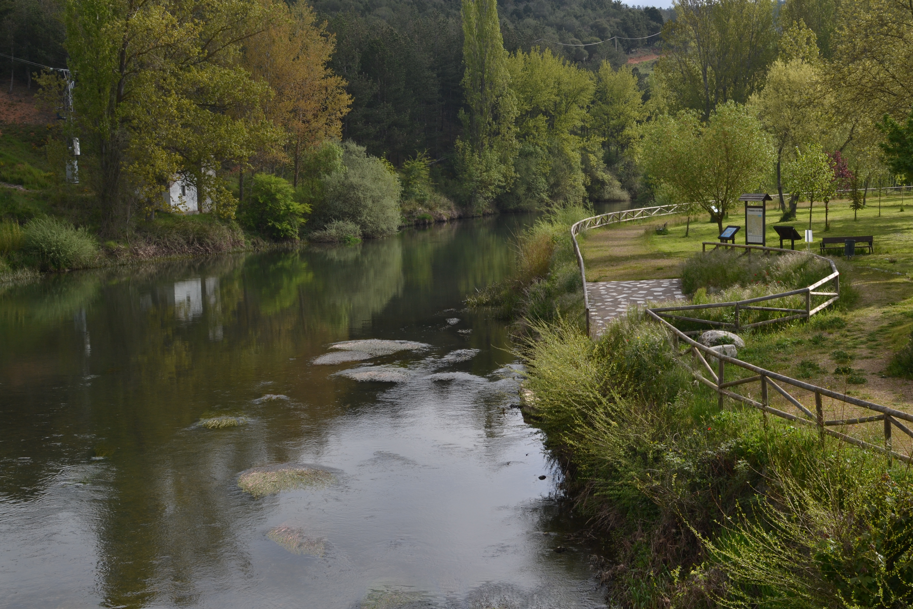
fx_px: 1331
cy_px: 304
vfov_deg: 25.8
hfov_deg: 37.9
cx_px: 456
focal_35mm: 52
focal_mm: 35
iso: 100
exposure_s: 1/250
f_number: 8
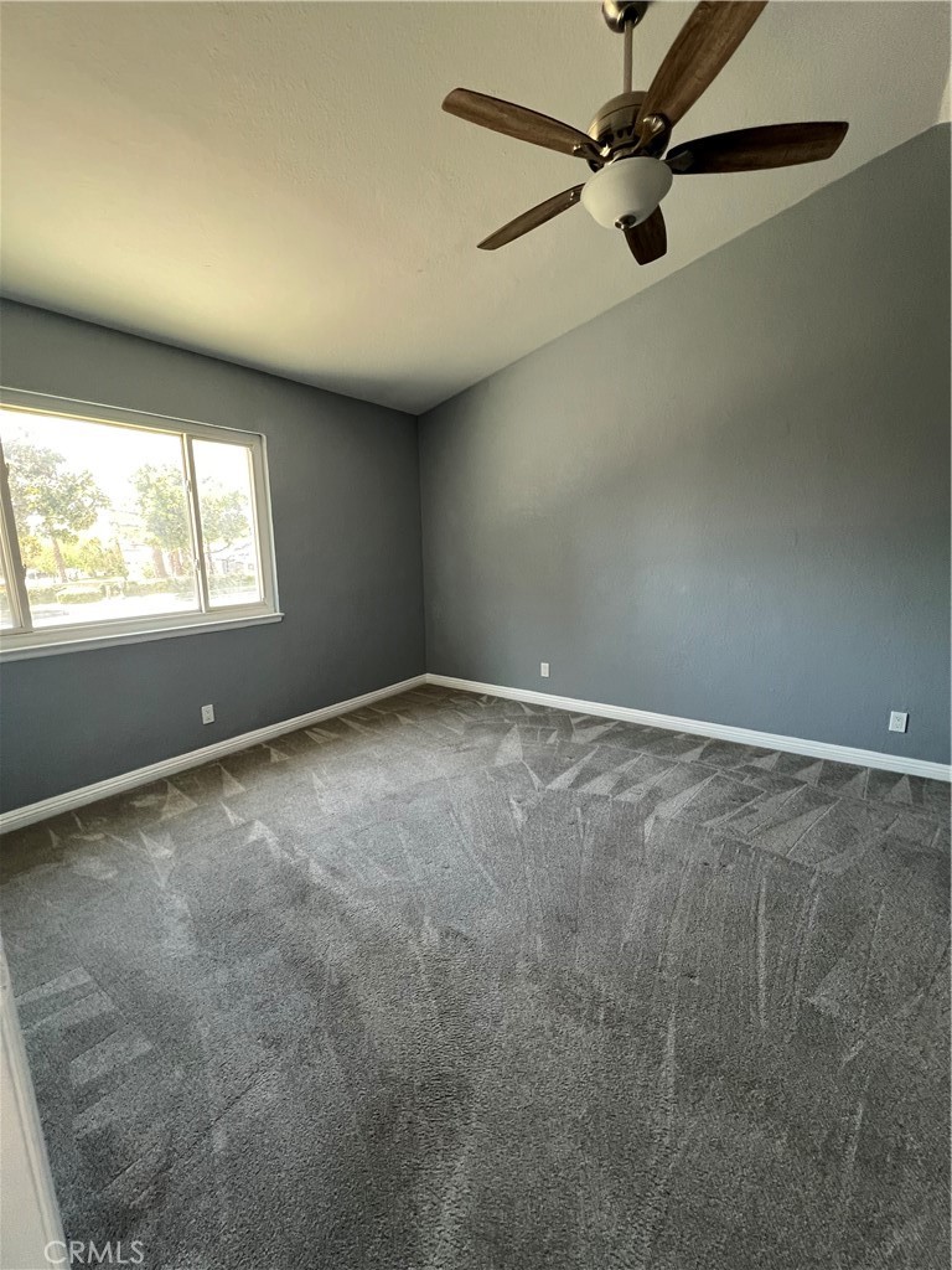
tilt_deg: -9.7
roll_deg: +1.1
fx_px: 477
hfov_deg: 89.9
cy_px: 635
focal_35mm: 13
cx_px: 476
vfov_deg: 106.2
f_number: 1.8
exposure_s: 1/120
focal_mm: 1.57
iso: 200
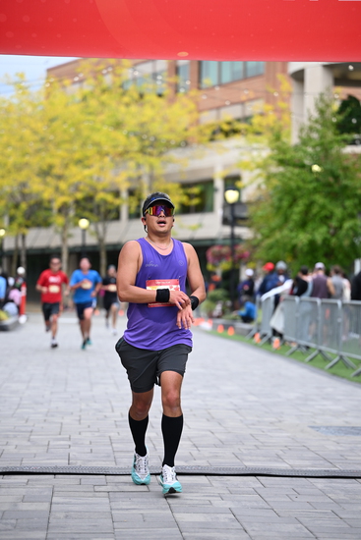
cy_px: 270
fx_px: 1548
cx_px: 180
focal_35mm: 103
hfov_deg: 13.3
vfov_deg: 19.8
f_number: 2.8
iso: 640
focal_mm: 103
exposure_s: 1/2000
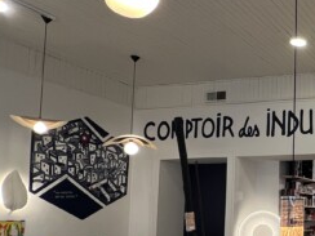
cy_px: 191
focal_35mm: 41
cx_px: 386
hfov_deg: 35.2
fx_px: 373
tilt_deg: +4.0
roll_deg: +1.0
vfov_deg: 34.0
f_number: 1.8
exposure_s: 1/100
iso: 160
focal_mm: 1.57
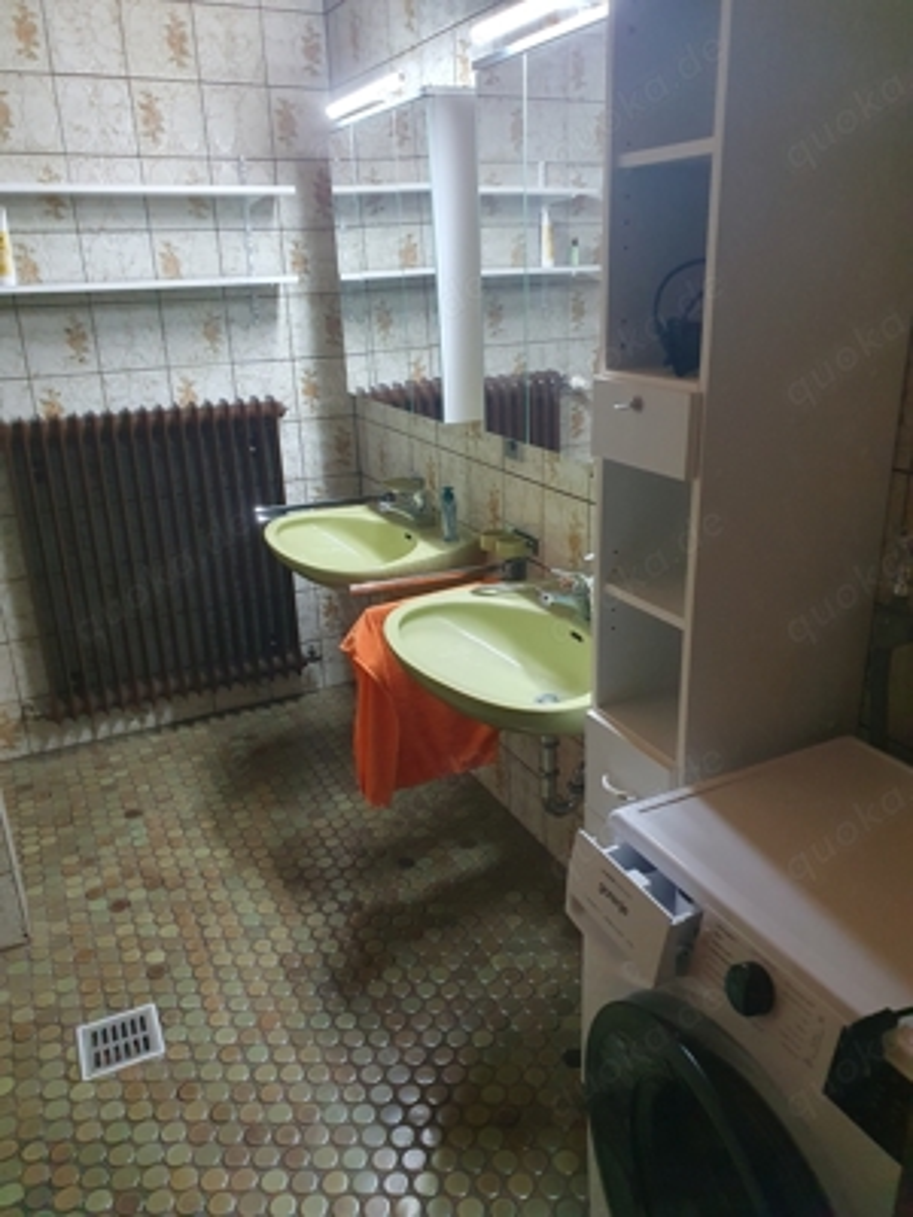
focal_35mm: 26
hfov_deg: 53.1
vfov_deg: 67.3
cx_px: 456
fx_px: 914
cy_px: 608
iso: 640
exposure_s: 1/50
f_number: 2.4
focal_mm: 4.32
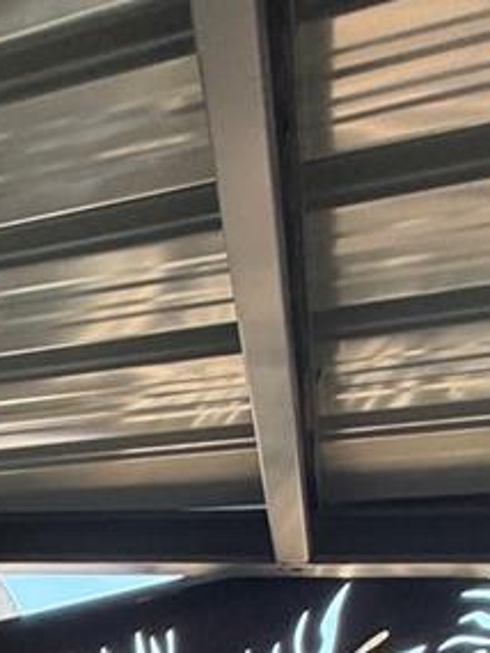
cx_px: -392
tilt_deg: -10.8
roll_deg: -0.8
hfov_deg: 19.0
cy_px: 1301
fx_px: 1113
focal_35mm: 59
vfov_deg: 19.2
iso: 160
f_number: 2.2
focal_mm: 2.22
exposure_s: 1/121
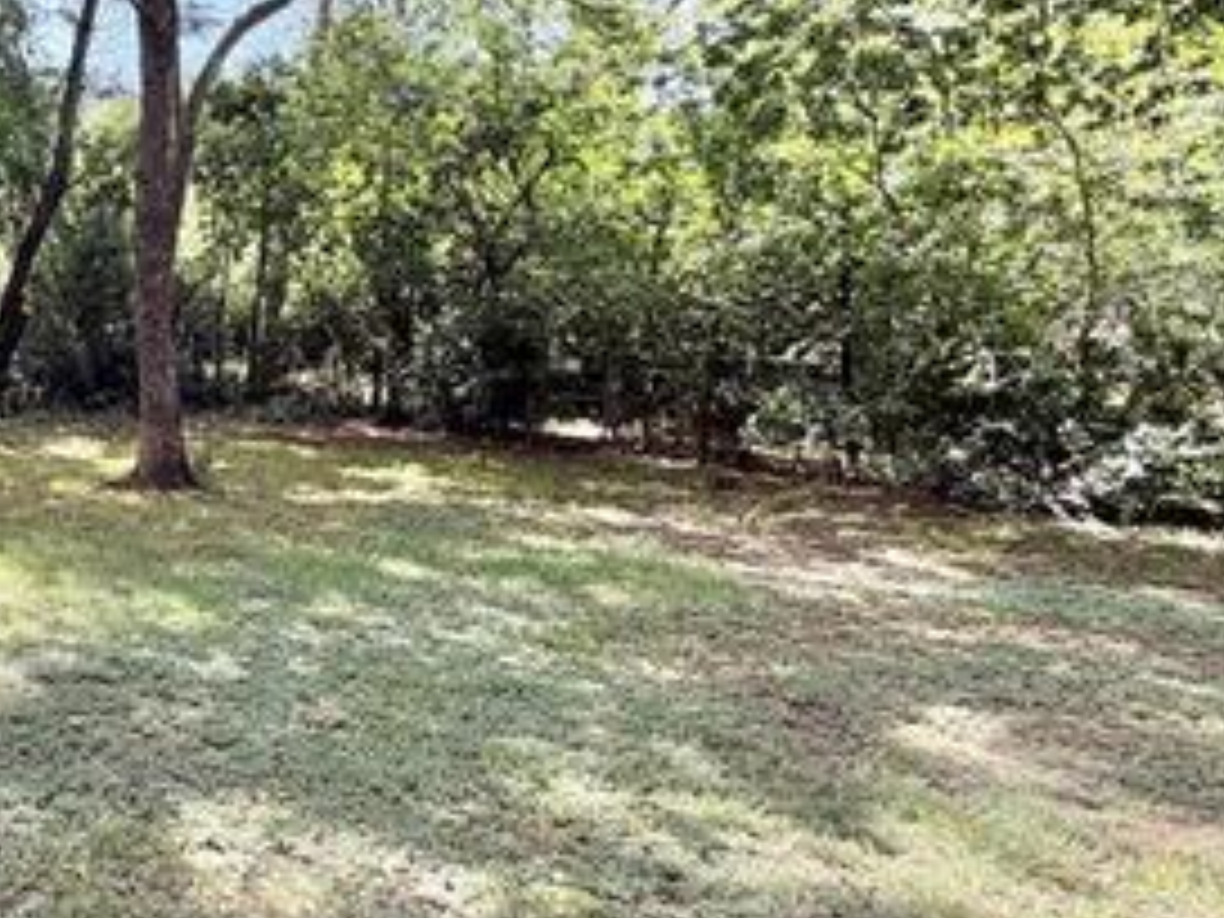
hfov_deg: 45.8
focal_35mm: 33
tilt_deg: -2.8
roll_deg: +4.8
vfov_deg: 42.8
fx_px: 1167
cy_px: 387
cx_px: -22
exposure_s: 1/226
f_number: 2.2
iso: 50
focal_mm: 2.22
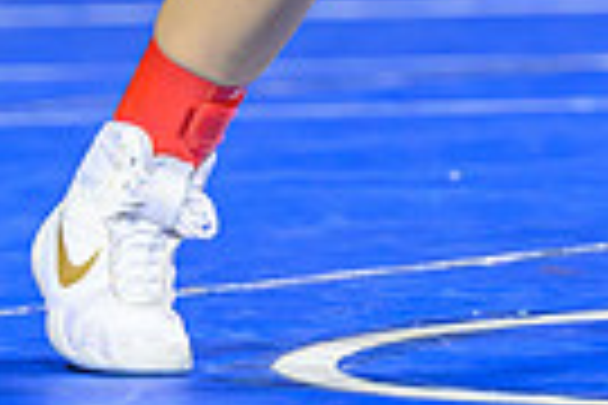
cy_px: -532
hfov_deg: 3.0
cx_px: 812
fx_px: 11484
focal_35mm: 680
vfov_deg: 2.0
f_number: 2.8
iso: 3200
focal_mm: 120
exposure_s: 1/800
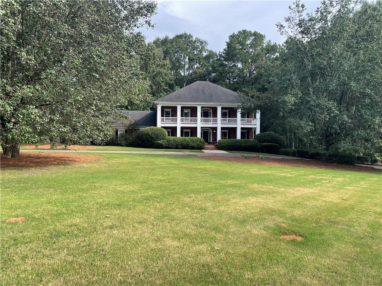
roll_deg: +0.0
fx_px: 287
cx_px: 191
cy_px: 143
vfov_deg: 53.1
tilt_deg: -0.8
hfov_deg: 67.3
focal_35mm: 26
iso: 32
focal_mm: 4.2
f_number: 1.6
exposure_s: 1/861
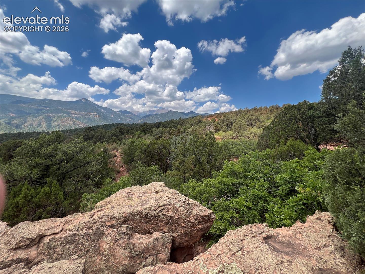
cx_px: 182
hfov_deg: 106.2
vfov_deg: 89.9
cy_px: 137
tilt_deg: +1.5
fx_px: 137
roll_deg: -1.8
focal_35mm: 13
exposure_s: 1/1085
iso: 32
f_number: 1.8
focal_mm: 1.57
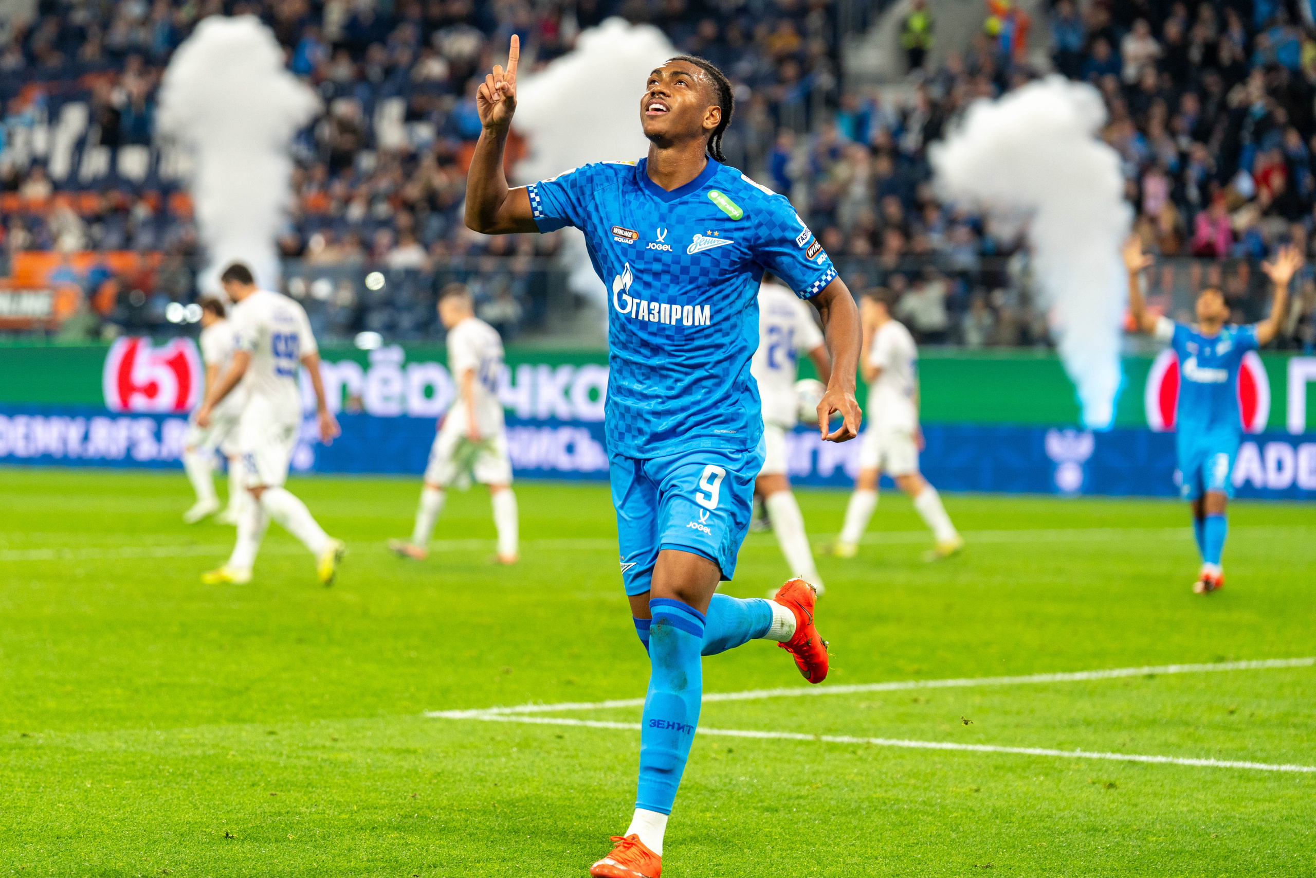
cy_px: 365
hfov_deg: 13.5
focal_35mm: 152
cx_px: 542
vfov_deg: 9.0
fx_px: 5564
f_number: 2.8
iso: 640
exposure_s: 1/1000
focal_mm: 129
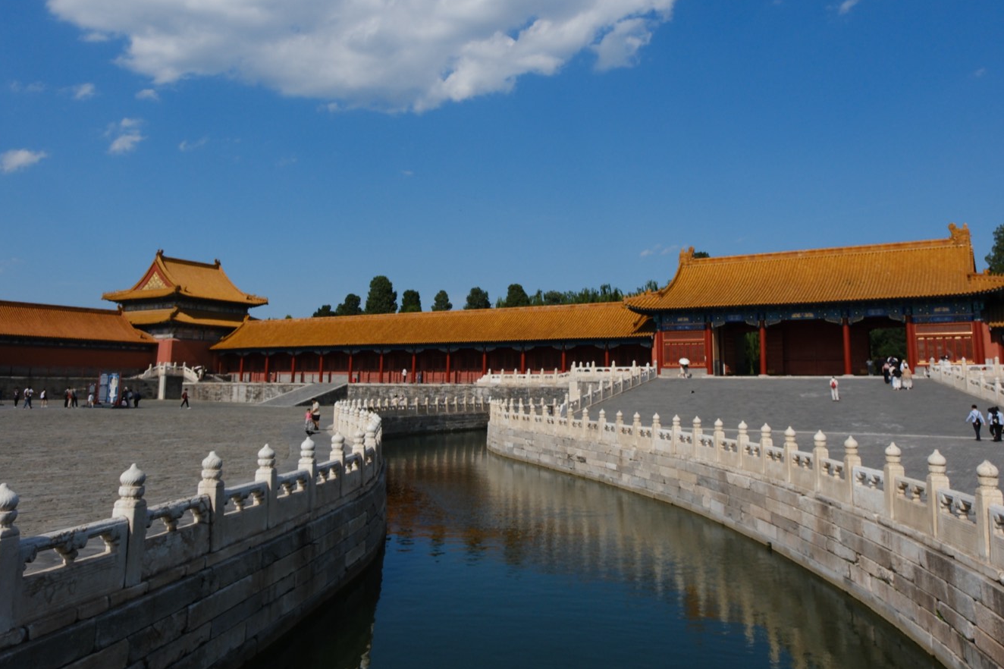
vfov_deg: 44.7
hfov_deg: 63.7
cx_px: 507
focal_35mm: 29
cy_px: 269
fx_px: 809
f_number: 7.1
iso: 640
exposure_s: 1/3200
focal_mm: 16
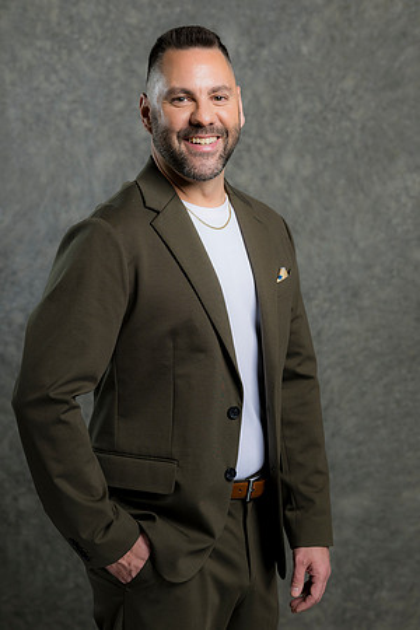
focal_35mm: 85
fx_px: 1487
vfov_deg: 23.9
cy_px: 315
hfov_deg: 16.1
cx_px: 210
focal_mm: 85
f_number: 5
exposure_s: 1/200
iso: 125
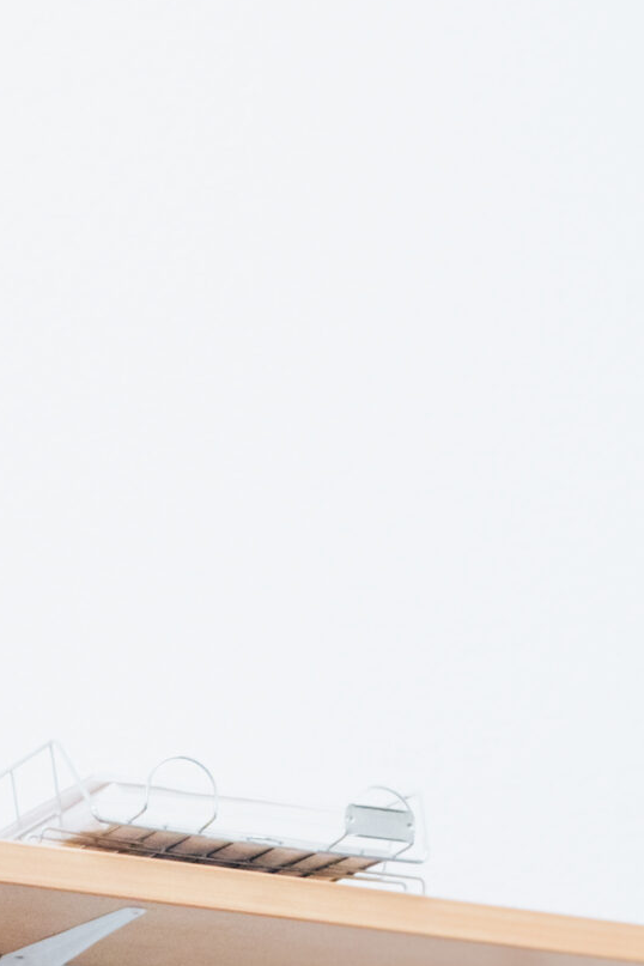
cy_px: 1351
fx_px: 2978
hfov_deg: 12.3
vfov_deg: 17.0
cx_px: 566
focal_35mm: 111
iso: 2000
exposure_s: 1/125
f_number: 5
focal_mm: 23.4
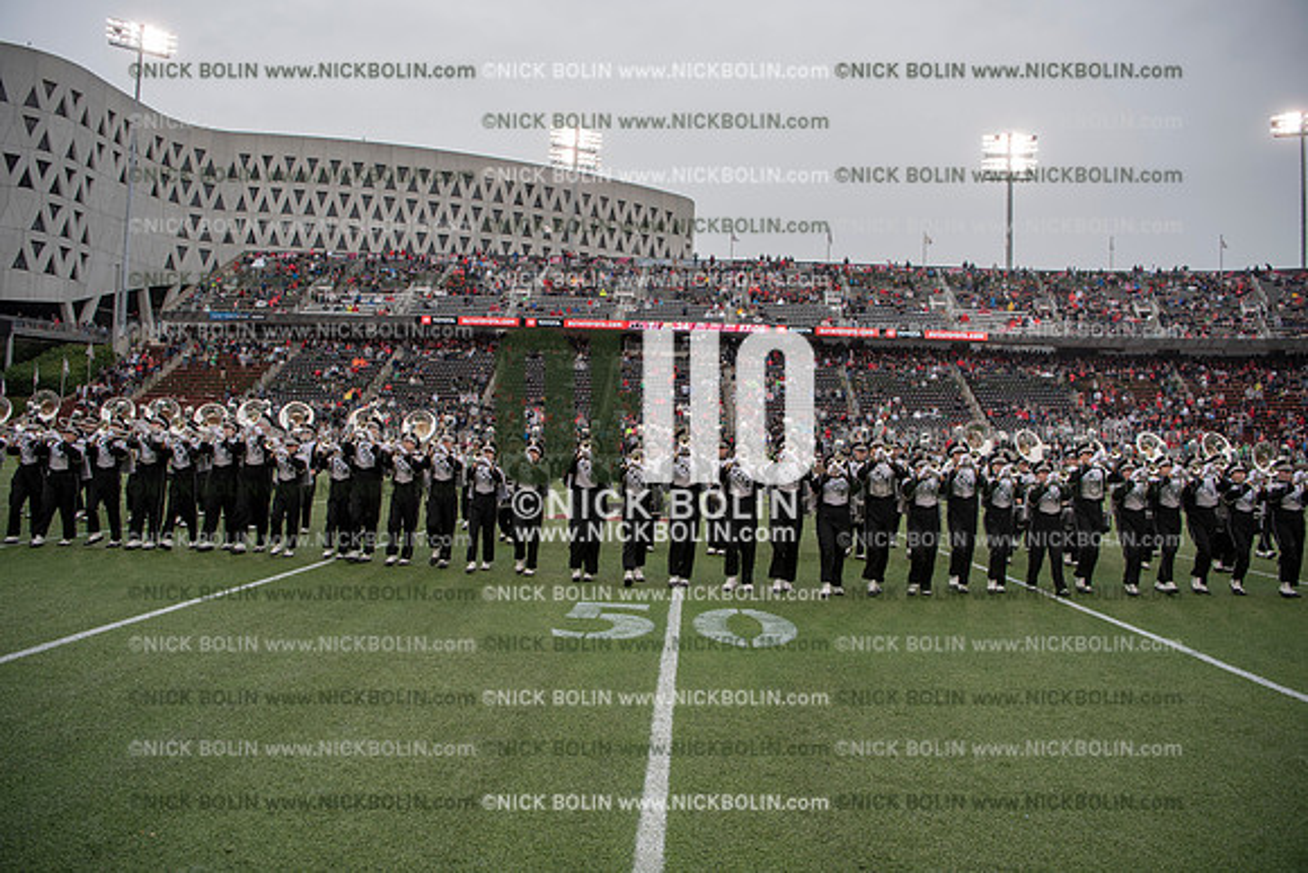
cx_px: 654
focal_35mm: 24
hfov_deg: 73.7
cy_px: 436
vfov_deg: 53.2
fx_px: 872
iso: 250
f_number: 3.5
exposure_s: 1/800
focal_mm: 24
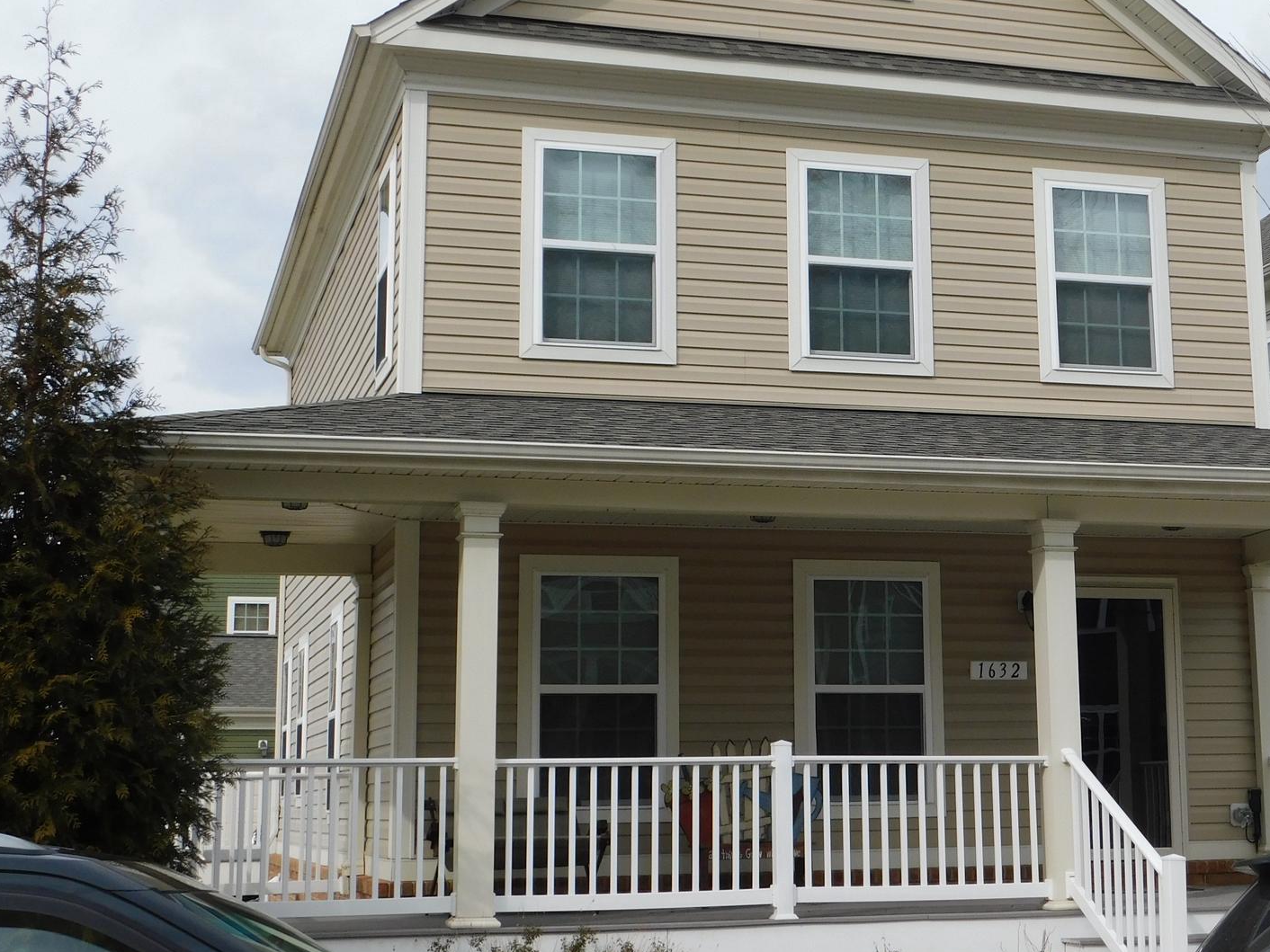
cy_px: 387
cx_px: 829
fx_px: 2128
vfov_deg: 25.2
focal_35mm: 58
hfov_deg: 33.0
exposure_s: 1/1000
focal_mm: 7.1
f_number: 3.6
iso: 125
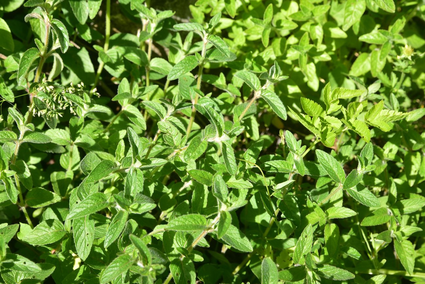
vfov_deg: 27.0
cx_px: 212
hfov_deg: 39.6
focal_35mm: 50
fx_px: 590
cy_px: 142
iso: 160
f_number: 11
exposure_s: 1/125
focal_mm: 50
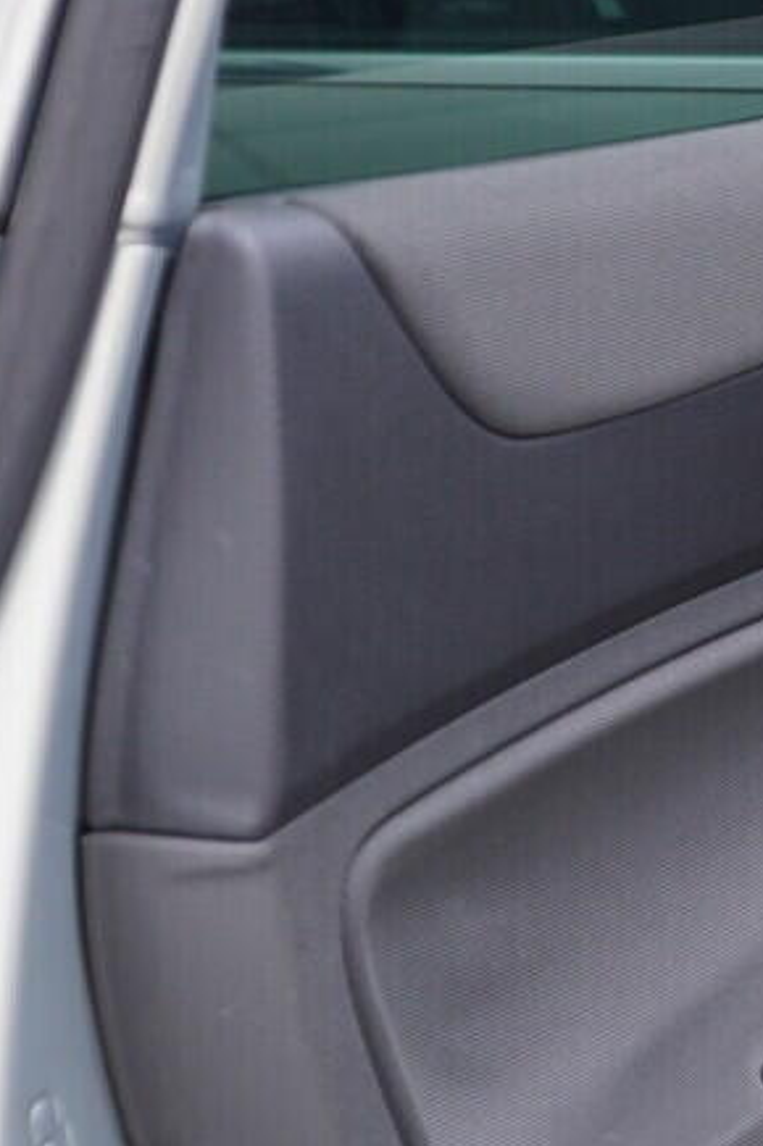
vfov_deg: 17.1
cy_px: 289
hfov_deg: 10.4
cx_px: 1623
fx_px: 3789
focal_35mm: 119
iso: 200
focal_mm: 24
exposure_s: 1/40
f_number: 2.8
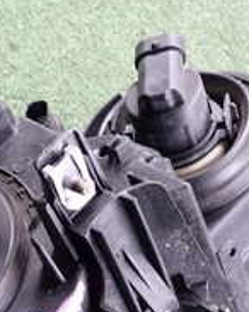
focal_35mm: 96
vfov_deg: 18.9
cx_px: 90
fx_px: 886
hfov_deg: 16.0
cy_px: 377
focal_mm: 5.4
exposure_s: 1/100
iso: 200
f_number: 2.3
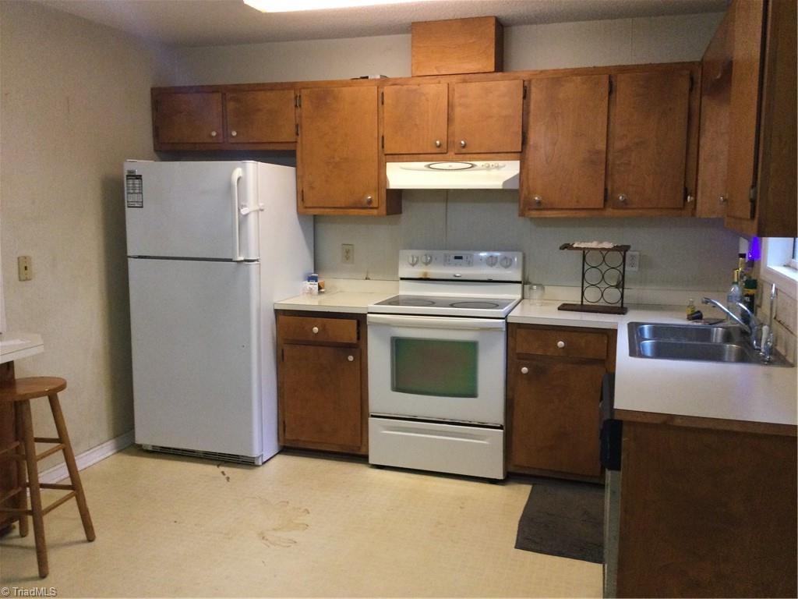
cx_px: 399
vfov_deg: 45.4
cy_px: 300
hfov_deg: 58.4
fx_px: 715
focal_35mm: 31
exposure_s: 1/30
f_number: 2.4
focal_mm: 3.3
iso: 160
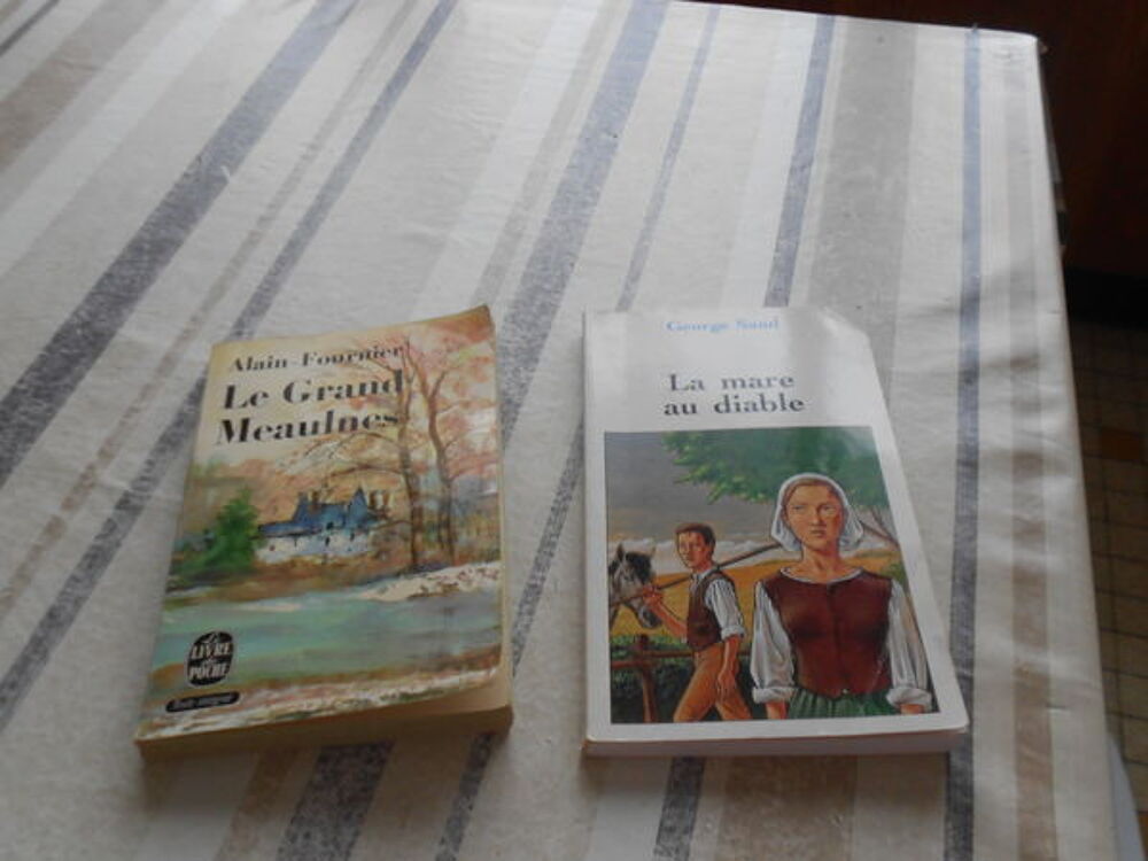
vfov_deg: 44.2
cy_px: 430
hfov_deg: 56.8
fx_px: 1061
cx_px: 574
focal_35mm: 32
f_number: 3.6
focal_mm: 6
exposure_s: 1/30
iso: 200
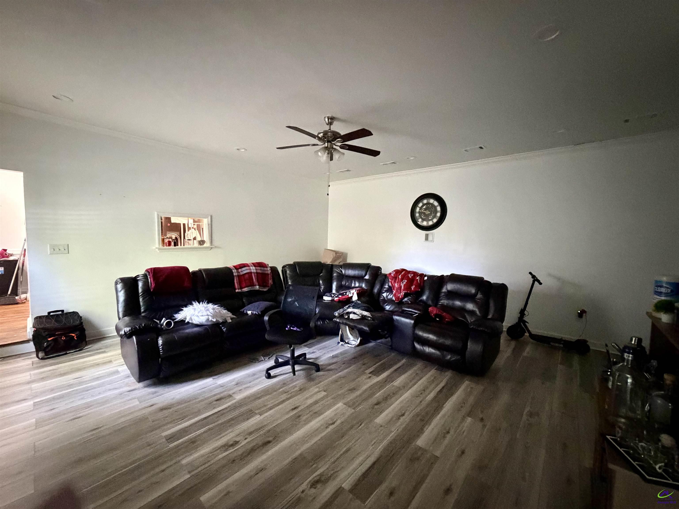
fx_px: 275
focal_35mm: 14
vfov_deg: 85.7
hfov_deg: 102.1
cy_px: 254
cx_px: 340
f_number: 2.2
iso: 1250
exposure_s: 1/40
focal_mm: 2.22
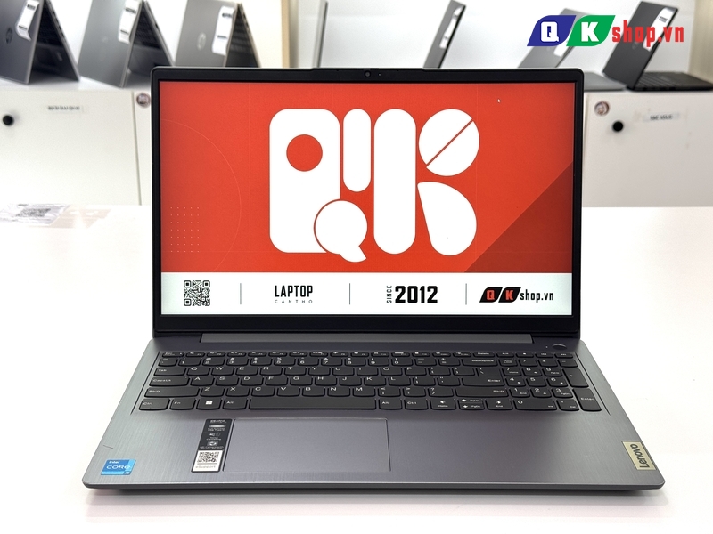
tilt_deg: -18.1
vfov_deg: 30.3
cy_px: 267
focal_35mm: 48
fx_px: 989
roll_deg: +0.8
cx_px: 356
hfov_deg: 39.7
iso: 50
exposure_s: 1/145
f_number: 1.78
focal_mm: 6.76
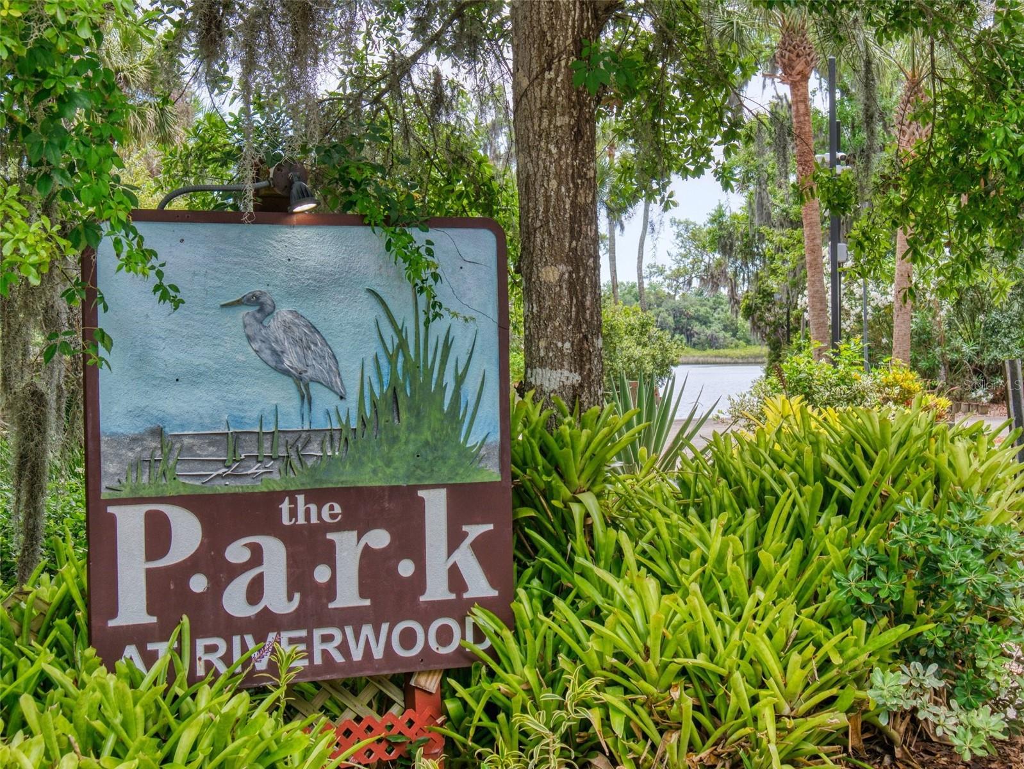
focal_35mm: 60
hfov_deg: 32.2
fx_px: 1776
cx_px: 512
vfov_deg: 24.4
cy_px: 384
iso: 200
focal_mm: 30
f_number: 8
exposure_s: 1/125
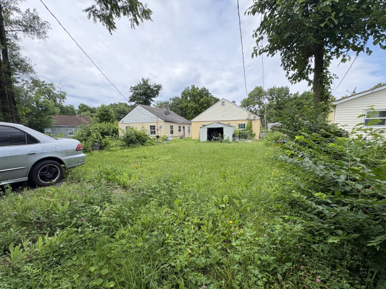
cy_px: 154
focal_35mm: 15
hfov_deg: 98.2
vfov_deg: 81.6
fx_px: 167
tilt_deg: -7.3
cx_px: 191
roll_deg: +2.3
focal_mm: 2.22
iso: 64
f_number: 2.2
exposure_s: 1/944
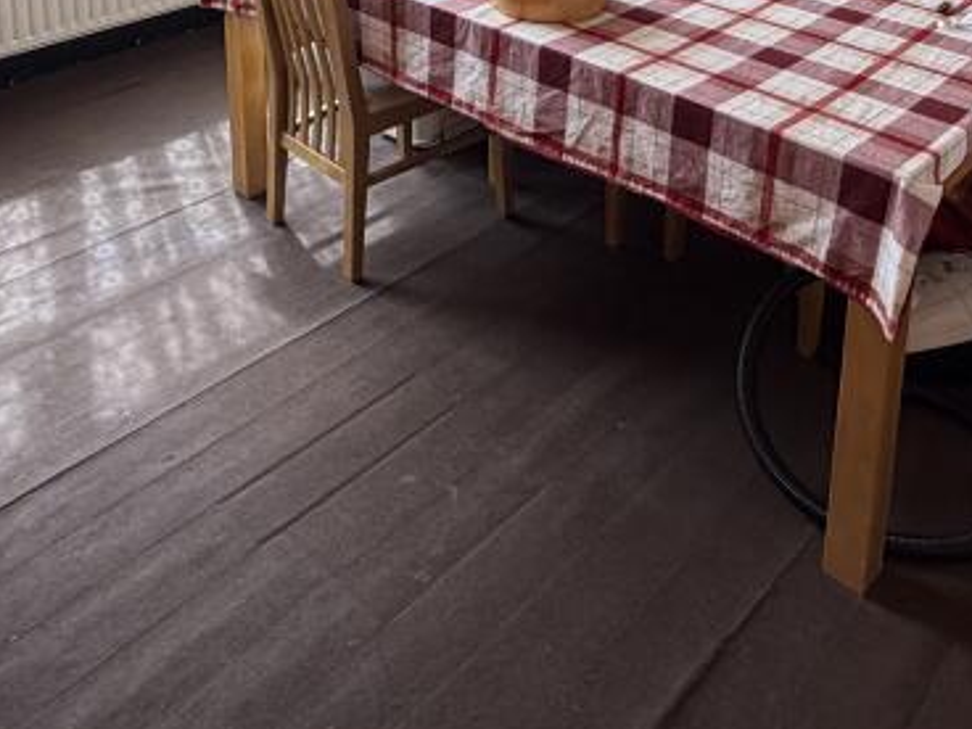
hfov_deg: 47.8
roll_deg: -0.9
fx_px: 1095
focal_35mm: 39
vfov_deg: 31.6
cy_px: -119
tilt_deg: -12.6
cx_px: 520
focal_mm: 2.22
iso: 160
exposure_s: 1/121
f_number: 2.2
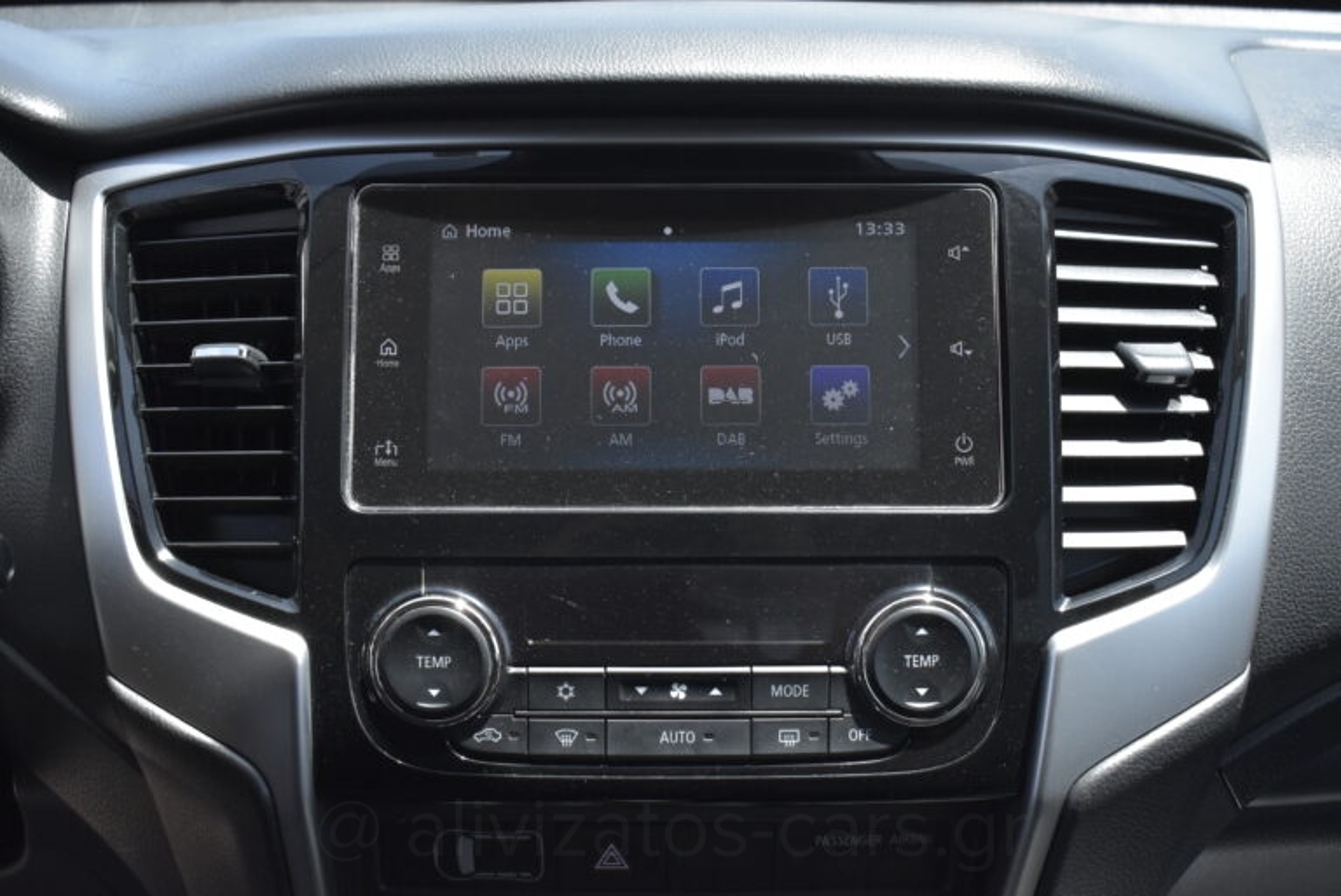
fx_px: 1509
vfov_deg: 33.1
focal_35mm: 40
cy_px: 448
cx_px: 670
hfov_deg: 47.9
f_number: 4
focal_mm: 27
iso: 1600
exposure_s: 1/2000
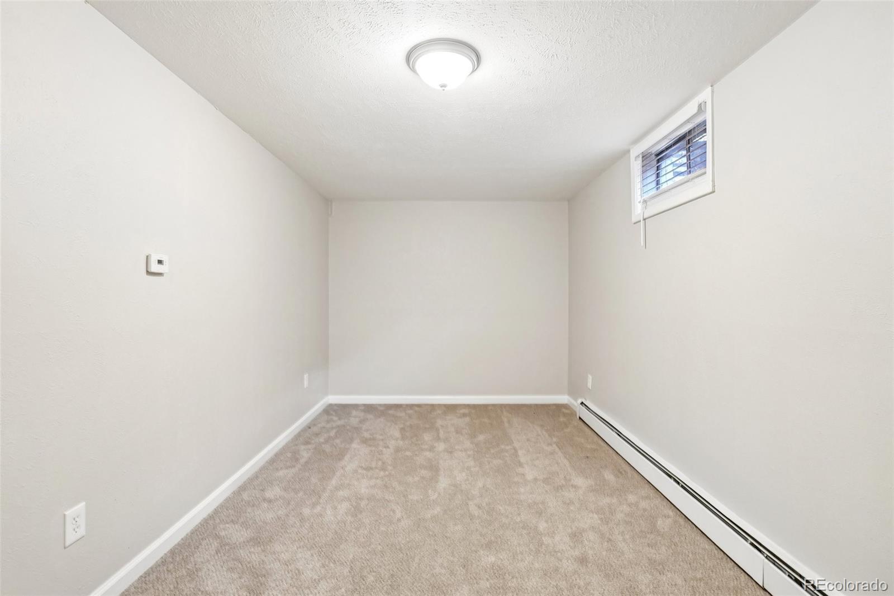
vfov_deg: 77.3
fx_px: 372
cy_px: 298
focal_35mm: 15
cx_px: 447
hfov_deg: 100.4
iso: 400
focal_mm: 10
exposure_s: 1/2.5
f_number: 8
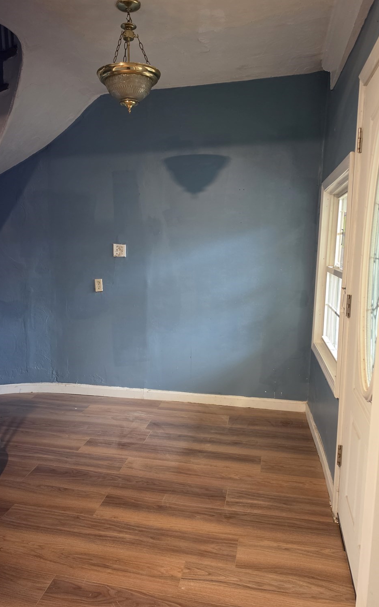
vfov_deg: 72.6
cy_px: 303
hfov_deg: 49.1
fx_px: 413
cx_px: 159
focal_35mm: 25
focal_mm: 6.5
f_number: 1.4
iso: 500
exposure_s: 1/45
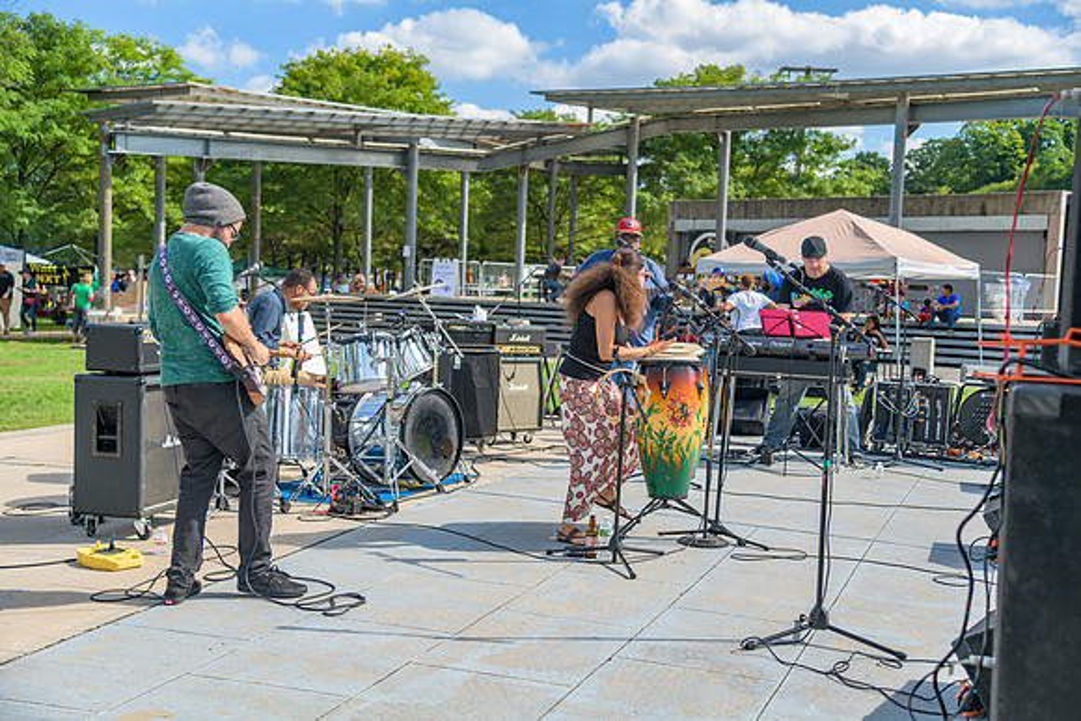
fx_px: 1382
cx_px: 540
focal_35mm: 46
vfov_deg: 29.3
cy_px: 360
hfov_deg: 42.7
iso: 64
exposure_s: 1/200
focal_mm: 46
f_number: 4
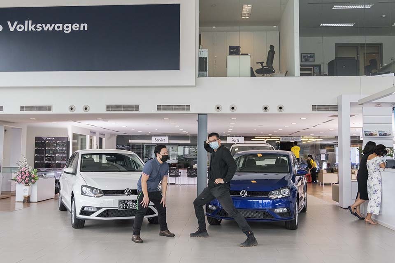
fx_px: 417
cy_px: 132
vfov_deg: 35.1
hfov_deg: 50.7
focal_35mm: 38
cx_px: 198
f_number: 11
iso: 1250
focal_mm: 38
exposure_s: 1/250
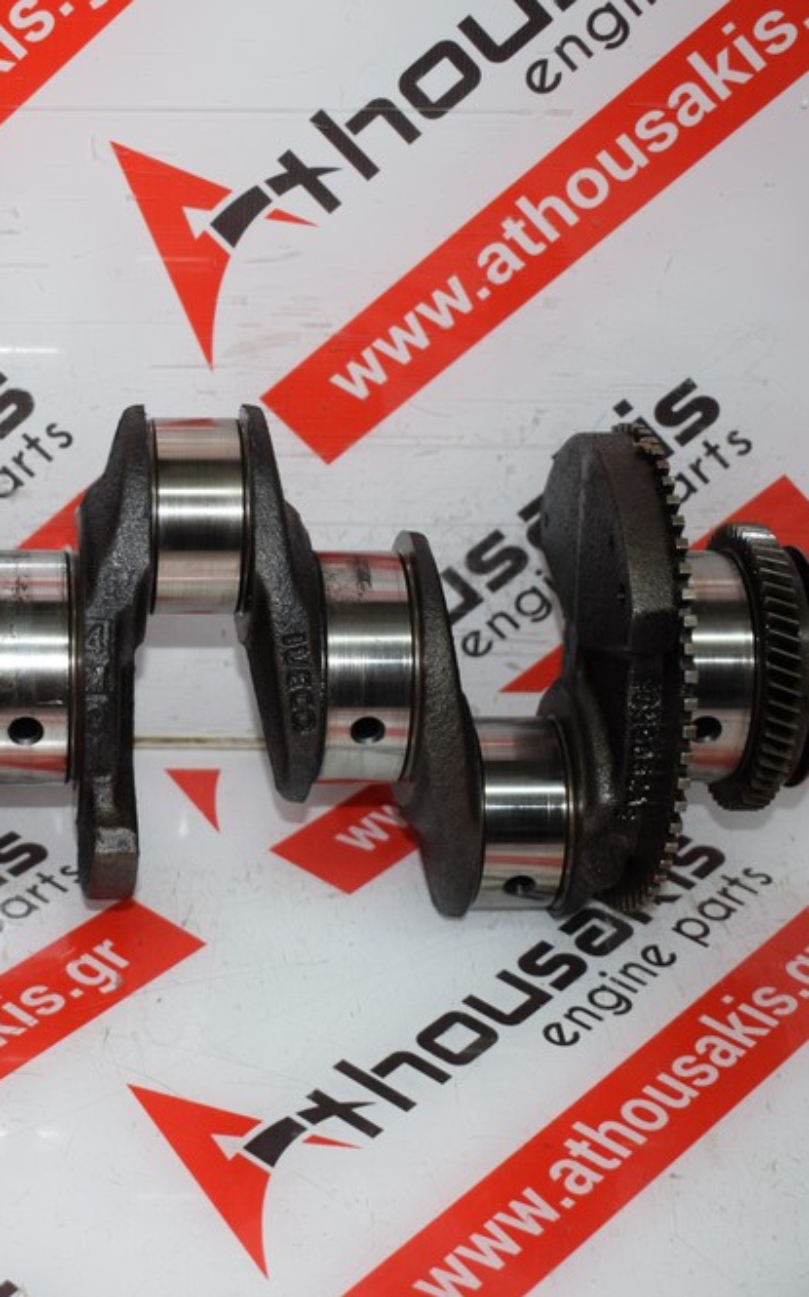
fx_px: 2437
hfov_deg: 18.5
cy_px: 648
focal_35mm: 69
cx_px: 66
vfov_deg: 29.8
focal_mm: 30
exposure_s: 1/200
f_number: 4.2
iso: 500
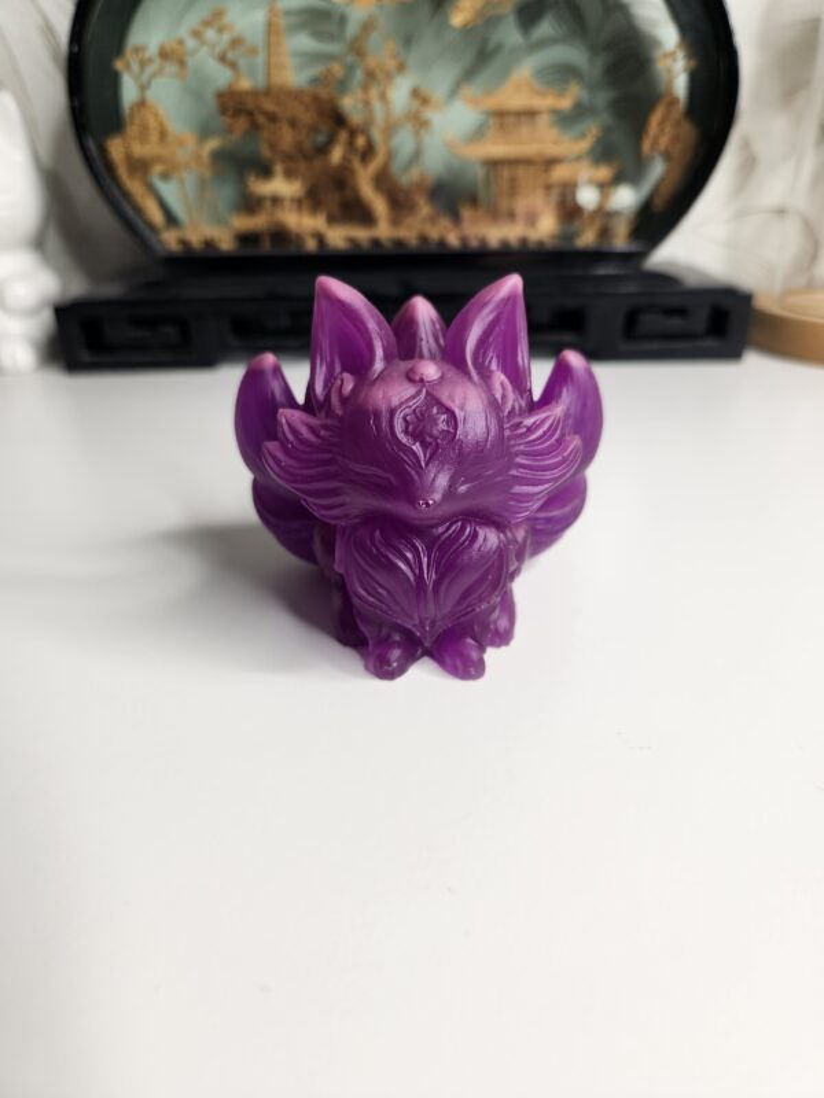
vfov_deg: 73.9
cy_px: 549
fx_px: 730
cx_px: 412
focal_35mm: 23
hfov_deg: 58.9
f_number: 1.8
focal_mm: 5.4
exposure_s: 1/180
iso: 64
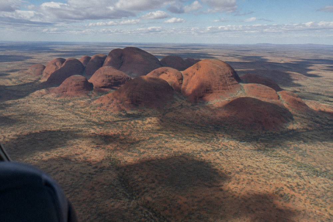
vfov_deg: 33.4
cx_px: 166
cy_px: 111
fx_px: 370
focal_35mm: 40
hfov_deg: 48.5
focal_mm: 40
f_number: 4.5
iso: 400
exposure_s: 1/1000
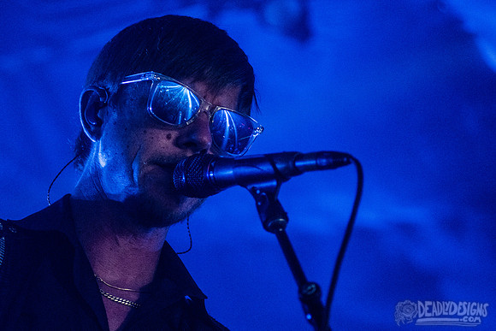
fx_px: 1630
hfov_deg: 17.3
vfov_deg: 11.6
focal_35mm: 118
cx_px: 186
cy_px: 198
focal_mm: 80
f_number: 3.2
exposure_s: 1/100
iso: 3200
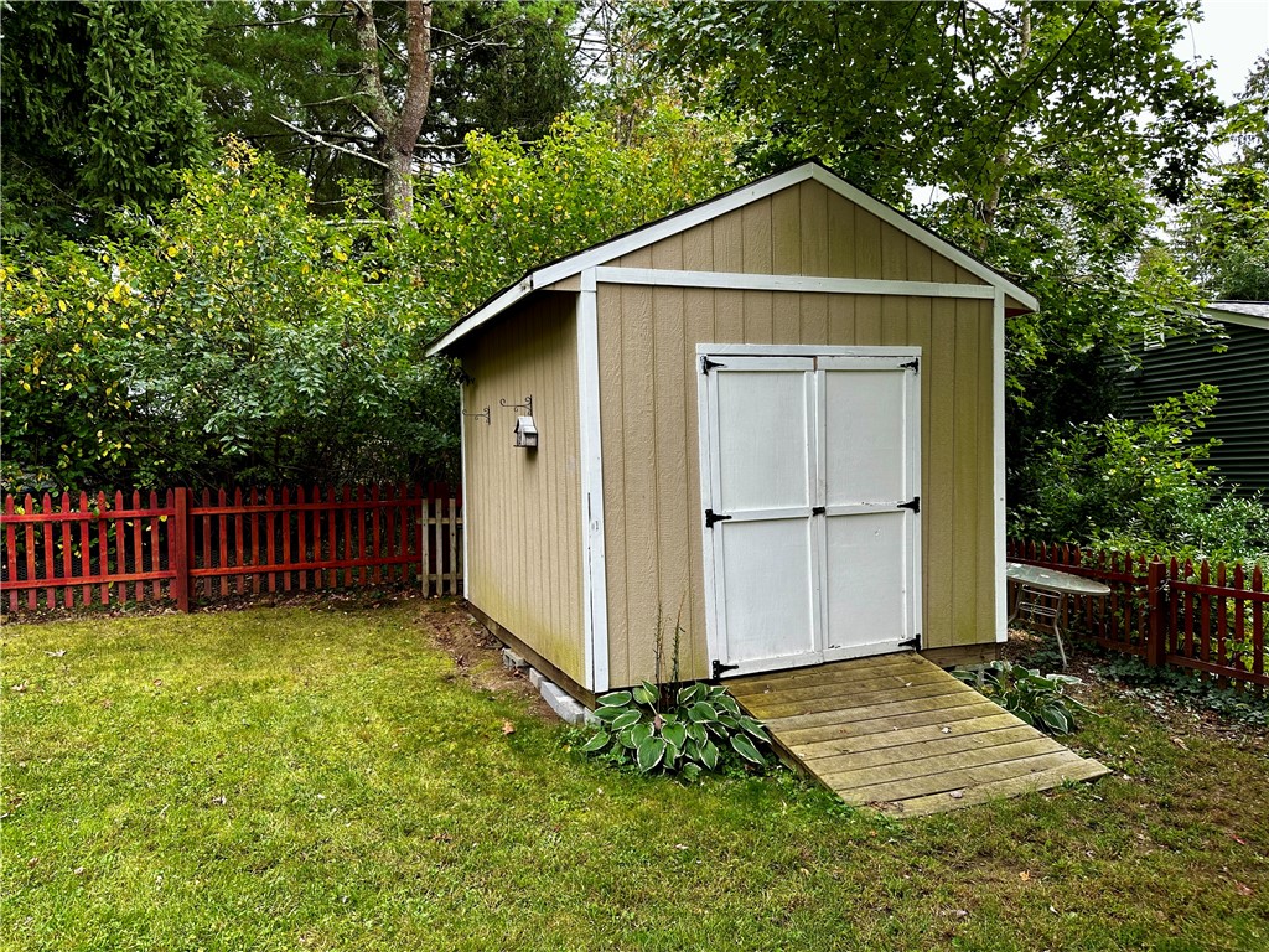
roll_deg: +2.3
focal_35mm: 24
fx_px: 880
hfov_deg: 71.6
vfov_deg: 56.8
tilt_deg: +1.3
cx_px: 634
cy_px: 476
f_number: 1.78
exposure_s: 1/157
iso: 64
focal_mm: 6.86
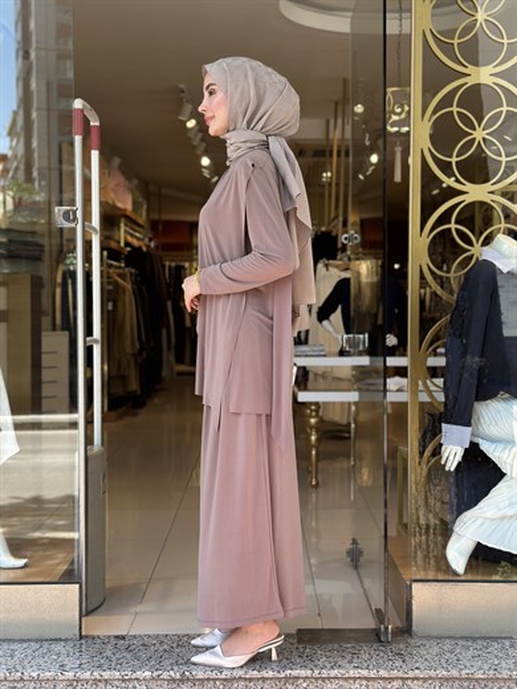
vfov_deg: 39.7
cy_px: 344
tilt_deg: -1.2
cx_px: 258
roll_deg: -0.9
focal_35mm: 48
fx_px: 956
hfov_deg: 30.3
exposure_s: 1/437
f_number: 1.78
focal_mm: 6.86
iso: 80
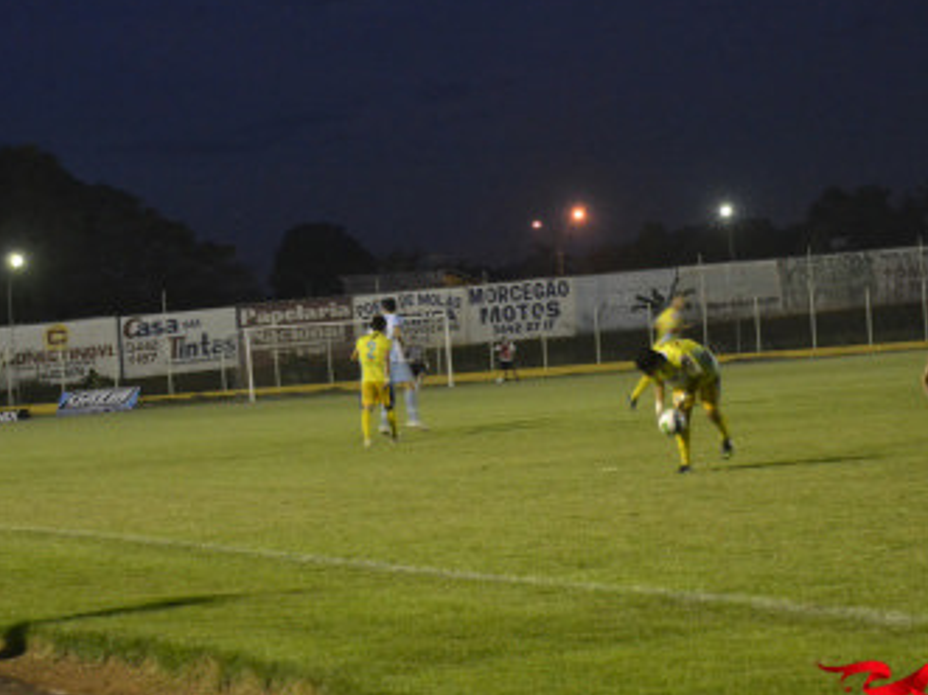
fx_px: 2921
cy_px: 383
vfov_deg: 13.6
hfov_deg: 18.0
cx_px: 510
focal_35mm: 109
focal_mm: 50
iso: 3200
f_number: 4.8
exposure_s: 1/25
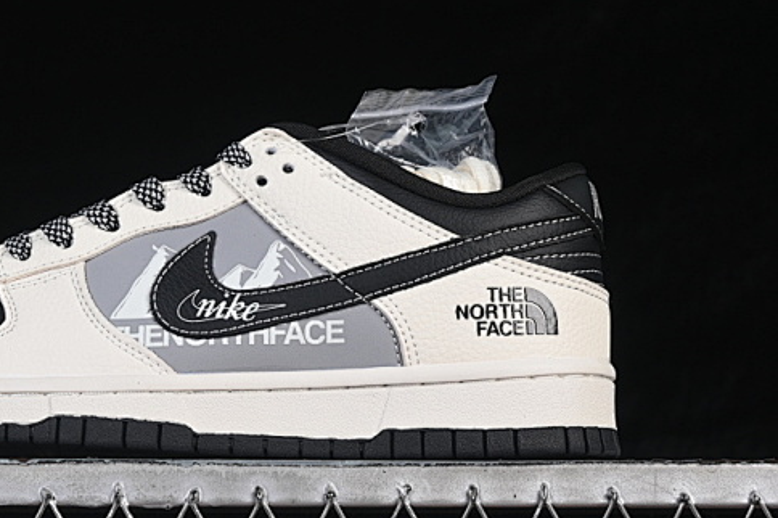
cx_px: 199
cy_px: 191
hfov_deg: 16.5
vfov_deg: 11.0
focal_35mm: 124
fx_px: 2678
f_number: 8
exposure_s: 1/80
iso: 160
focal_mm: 50
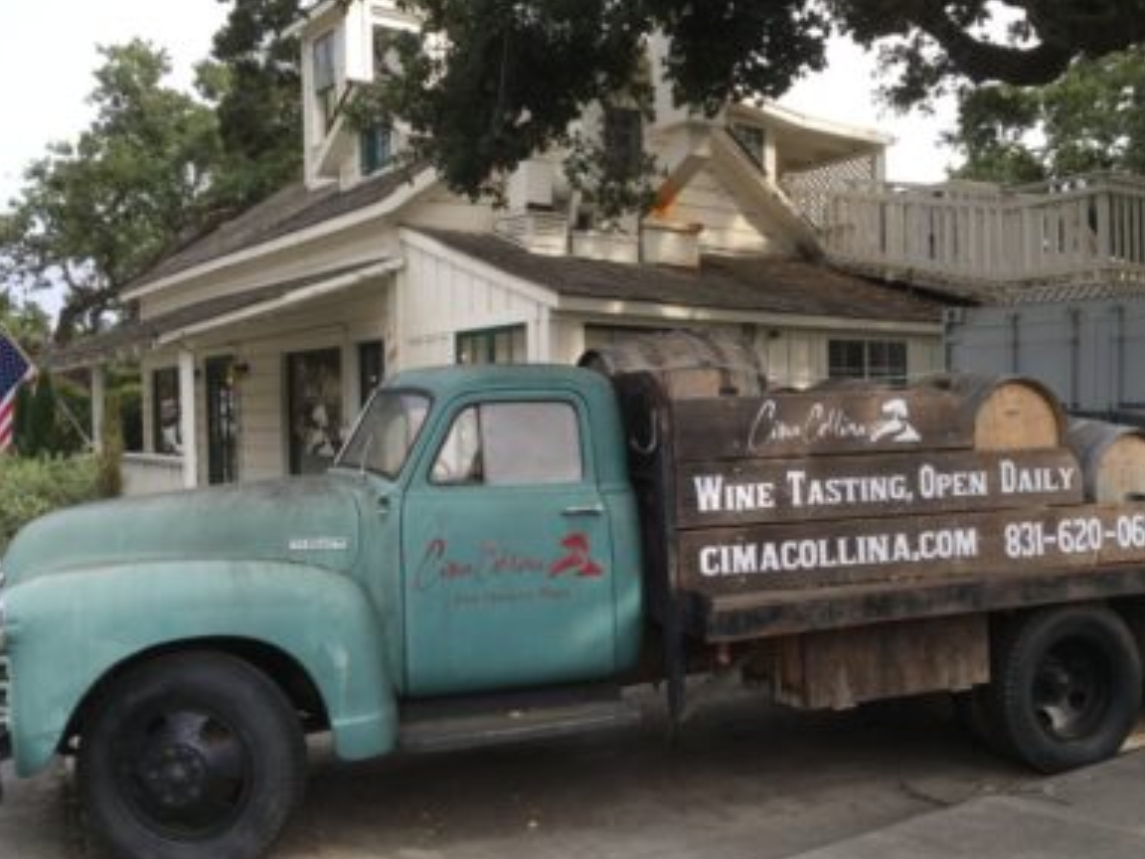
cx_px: 593
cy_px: 424
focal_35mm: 34
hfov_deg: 53.9
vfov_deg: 41.8
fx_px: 1125
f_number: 2.2
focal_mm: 4.15
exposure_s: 1/549
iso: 25
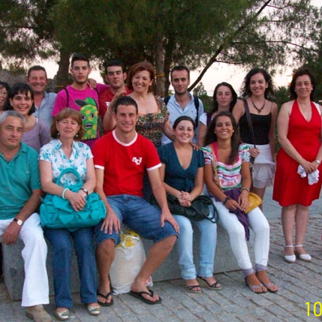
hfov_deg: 34.7
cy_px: 159
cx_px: 163
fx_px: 516
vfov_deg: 34.7
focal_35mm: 49
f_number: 2.8
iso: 320
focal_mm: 5.7
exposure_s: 1/60
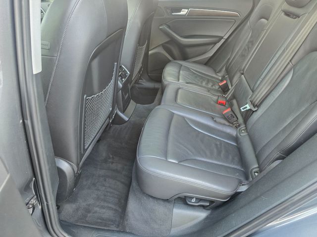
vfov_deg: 58.9
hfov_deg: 73.9
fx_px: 211
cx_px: 158
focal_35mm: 23
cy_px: 118
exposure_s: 1/120
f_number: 1.7
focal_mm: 6.3
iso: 320
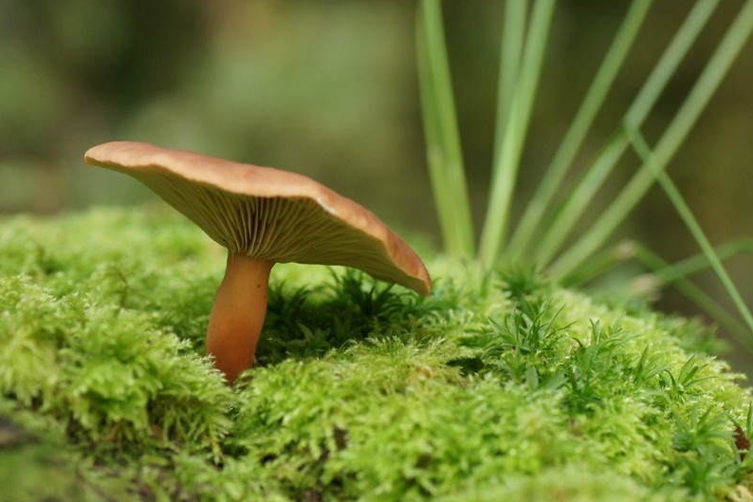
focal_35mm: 136
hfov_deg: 15.1
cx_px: 376
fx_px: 2844
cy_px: 251
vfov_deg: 10.1
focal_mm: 90
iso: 1600
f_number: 6.3
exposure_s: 1/30
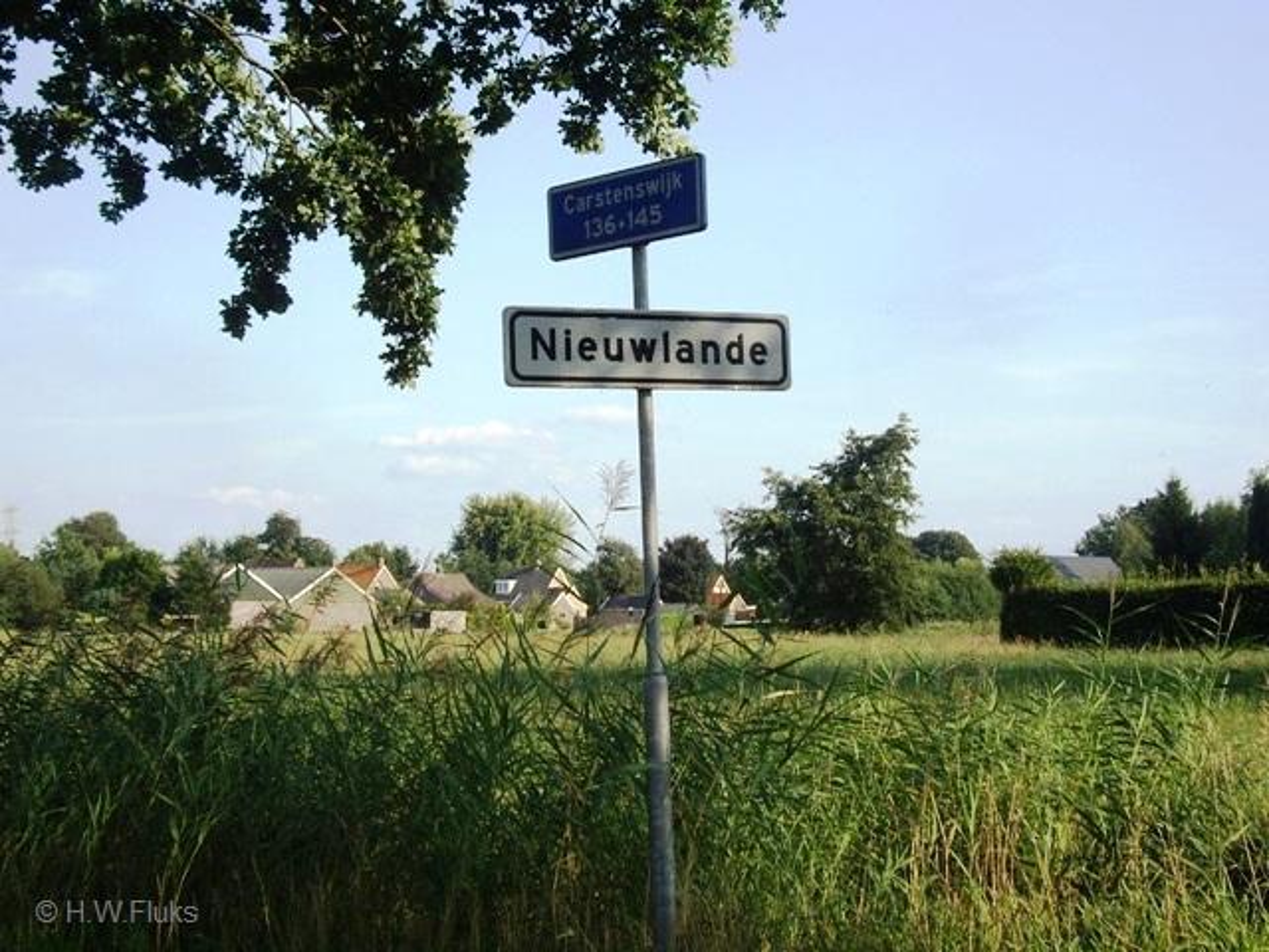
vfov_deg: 37.7
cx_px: 634
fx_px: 1393
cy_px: 476
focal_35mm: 38
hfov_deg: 49.0
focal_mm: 7.9
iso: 64
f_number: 2.8
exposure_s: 1/800
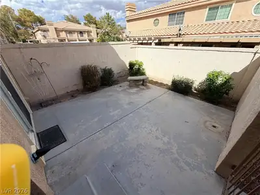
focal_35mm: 14
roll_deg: +2.2
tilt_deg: -29.4
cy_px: 98
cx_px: 130
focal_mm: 2.22
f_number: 2.2
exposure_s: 1/955
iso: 20
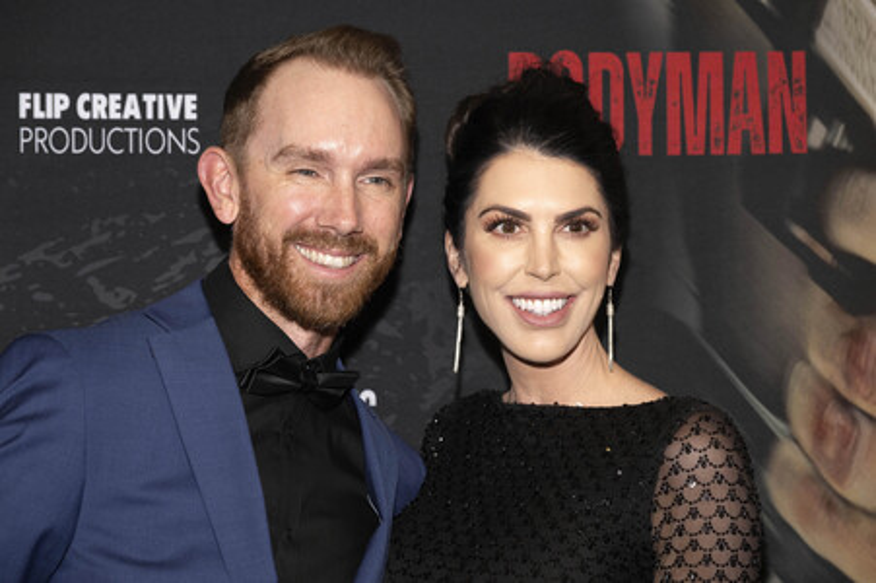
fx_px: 1872
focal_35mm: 77
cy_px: 292
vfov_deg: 17.7
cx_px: 438
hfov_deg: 26.3
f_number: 5.6
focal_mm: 77
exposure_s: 1/200
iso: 800
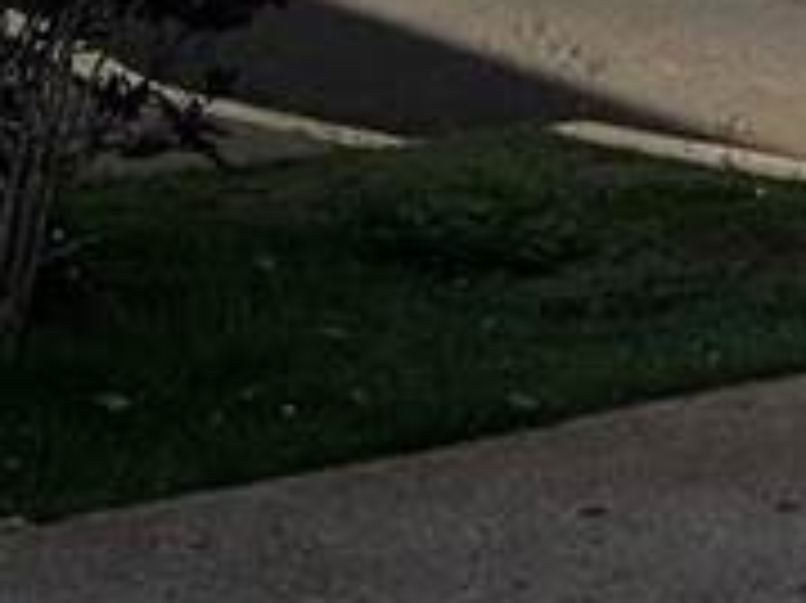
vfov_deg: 7.3
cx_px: 1477
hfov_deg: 10.0
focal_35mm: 186
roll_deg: +1.1
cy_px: -1035
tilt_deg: +2.9
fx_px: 4328
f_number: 1.5
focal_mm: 5.7
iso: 50
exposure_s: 1/5587
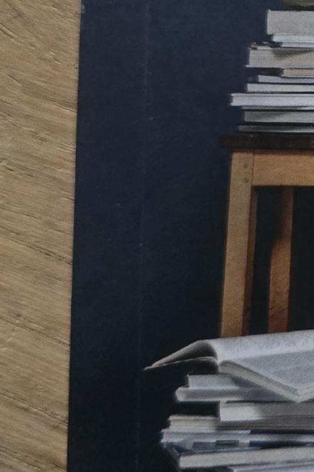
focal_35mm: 83
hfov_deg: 14.4
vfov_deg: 23.9
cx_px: 574
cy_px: 63
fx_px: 1086
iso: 2000
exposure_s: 1/100
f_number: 1.7
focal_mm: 6.3
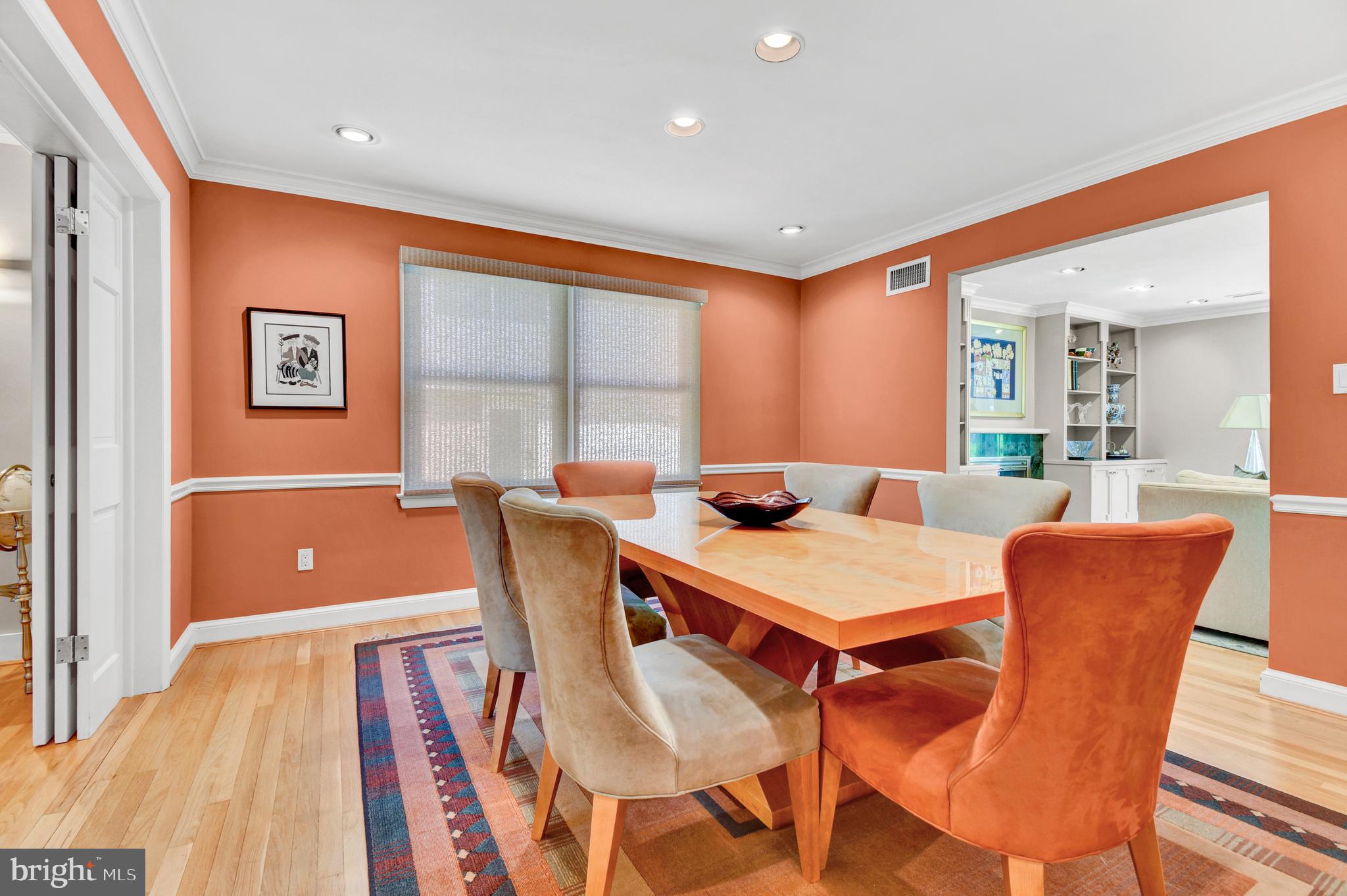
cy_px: 448
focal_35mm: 15
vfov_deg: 77.2
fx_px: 561
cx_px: 674
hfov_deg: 100.4
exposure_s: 1/6
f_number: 8
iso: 200
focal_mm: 10
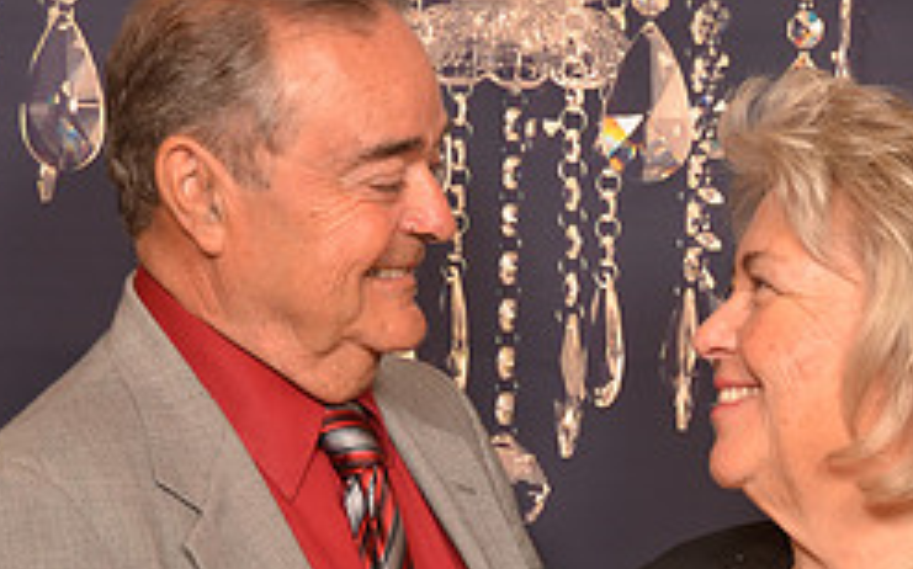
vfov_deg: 7.3
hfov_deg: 11.7
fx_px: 4451
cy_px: 643
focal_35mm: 179
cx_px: 625
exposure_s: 1/60
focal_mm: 50
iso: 200
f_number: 5.6
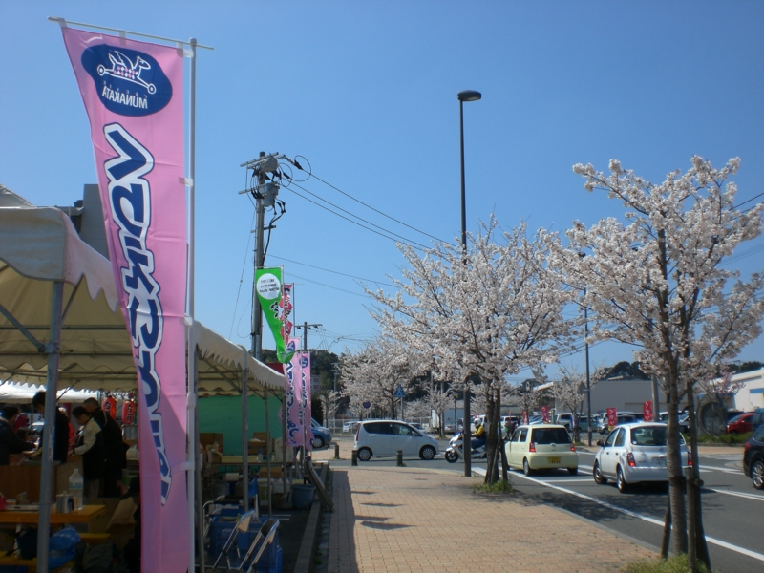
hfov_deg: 49.0
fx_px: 839
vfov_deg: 37.7
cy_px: 286
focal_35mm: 38
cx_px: 382
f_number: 4.4
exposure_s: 1/800
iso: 50
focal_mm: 6.3
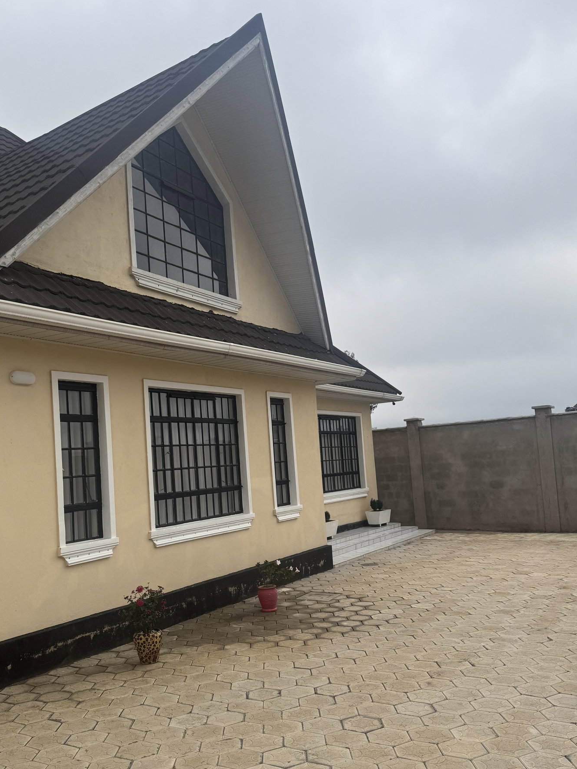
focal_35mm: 29
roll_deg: +5.0
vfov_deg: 61.5
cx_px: 236
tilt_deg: +3.8
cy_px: 432
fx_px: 644
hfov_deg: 48.0
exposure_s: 1/3096
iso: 80
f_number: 1.78
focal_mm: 6.76
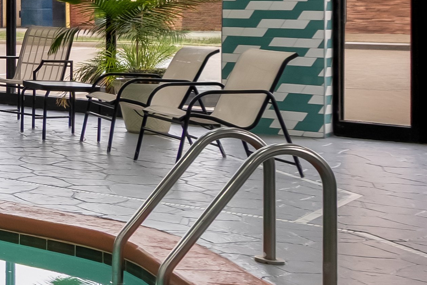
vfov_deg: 18.8
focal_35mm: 71
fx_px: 842
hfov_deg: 17.5
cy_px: 15
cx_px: -475
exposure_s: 1/30
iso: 400
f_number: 8
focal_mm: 11
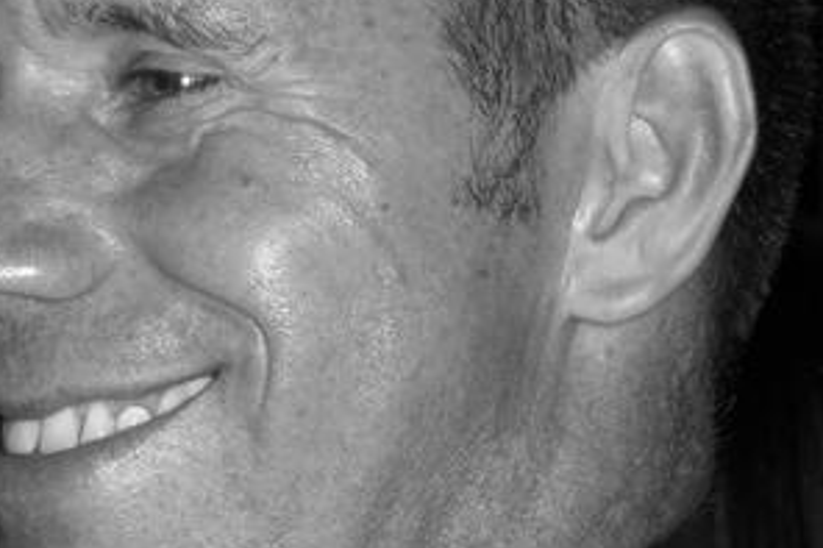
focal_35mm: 219
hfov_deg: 9.4
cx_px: 242
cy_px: 199
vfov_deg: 6.3
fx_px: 5004
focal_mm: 19
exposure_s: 1/100
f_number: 4.8
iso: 64
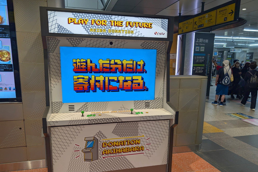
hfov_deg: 69.4
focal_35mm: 26
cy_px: 100
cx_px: 130
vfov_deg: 49.3
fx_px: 186
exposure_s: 1/100
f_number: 1.68
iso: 34
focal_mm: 6.9
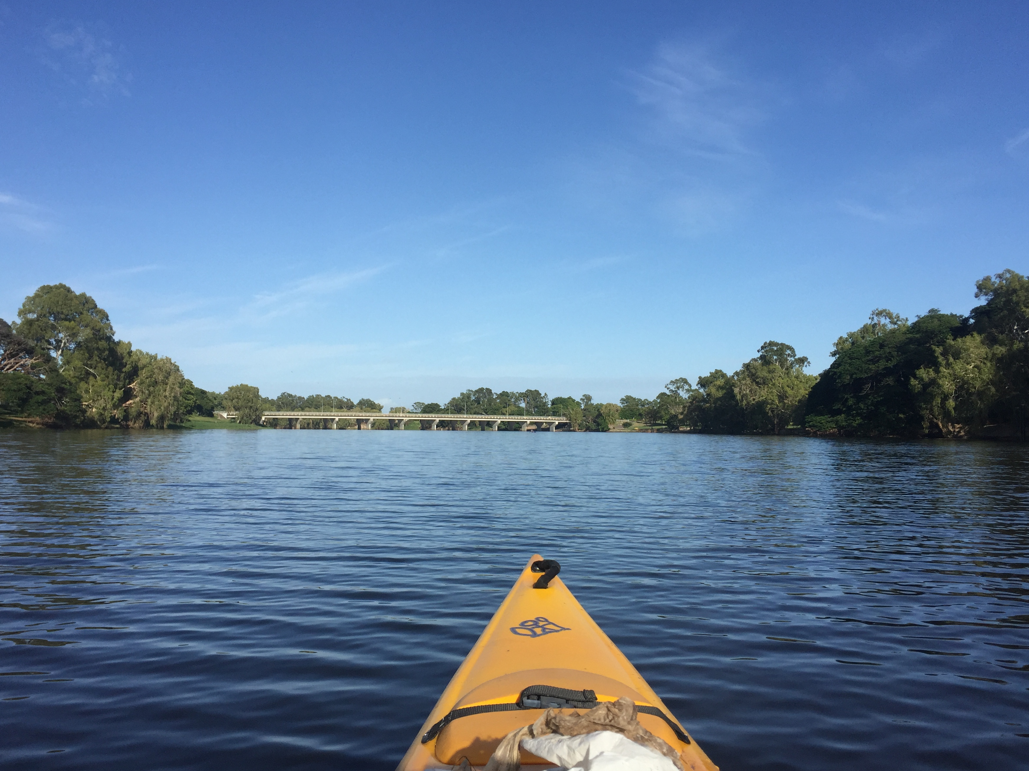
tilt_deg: +2.2
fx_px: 892
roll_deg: -1.1
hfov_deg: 60.0
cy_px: 381
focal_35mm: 30
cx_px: 511
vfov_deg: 46.8
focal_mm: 4.15
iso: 32
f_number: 2.2
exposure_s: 1/2639
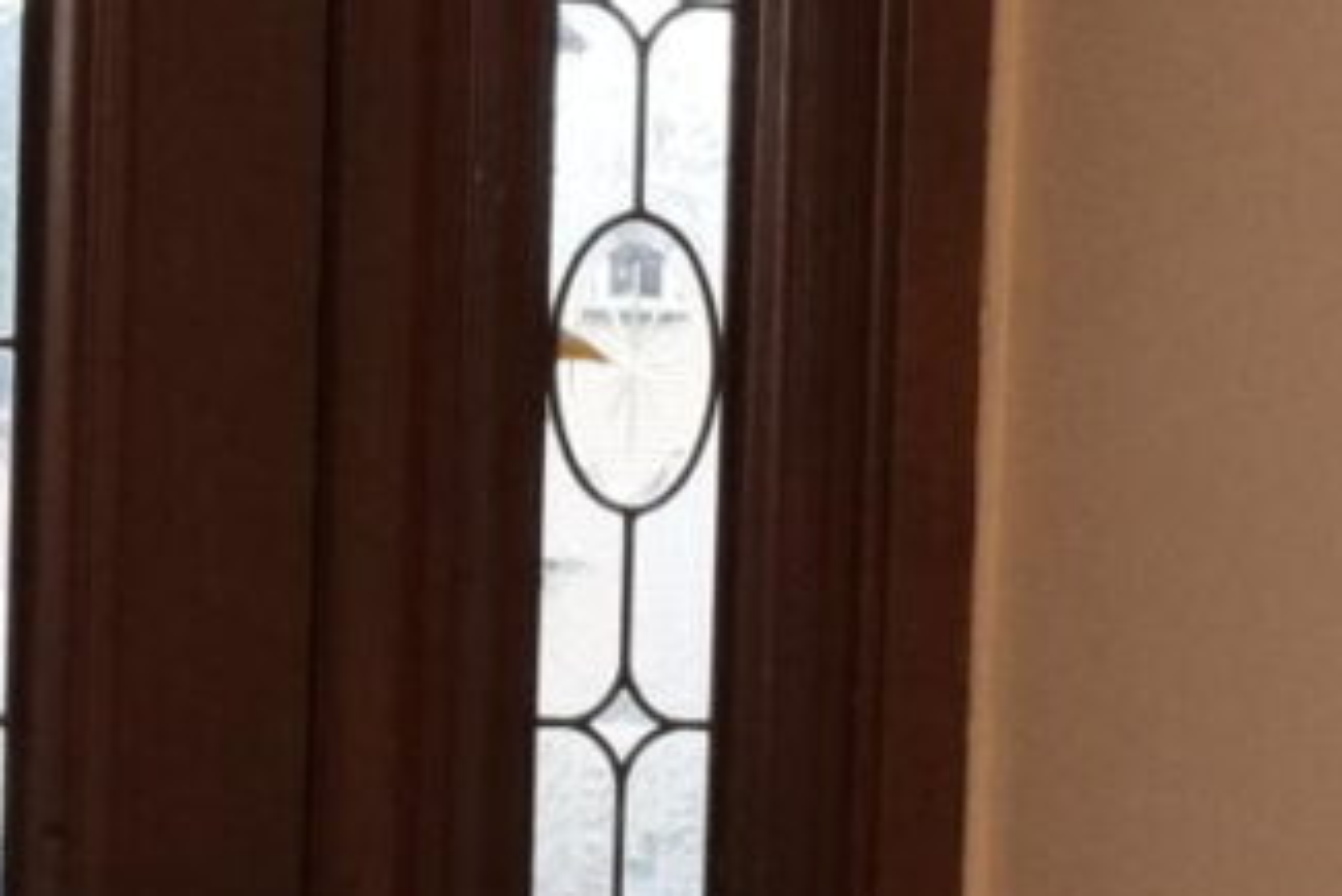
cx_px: 91
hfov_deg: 17.1
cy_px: 646
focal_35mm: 118
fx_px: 4401
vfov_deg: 11.6
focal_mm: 10
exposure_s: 1/60
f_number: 8
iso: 2000
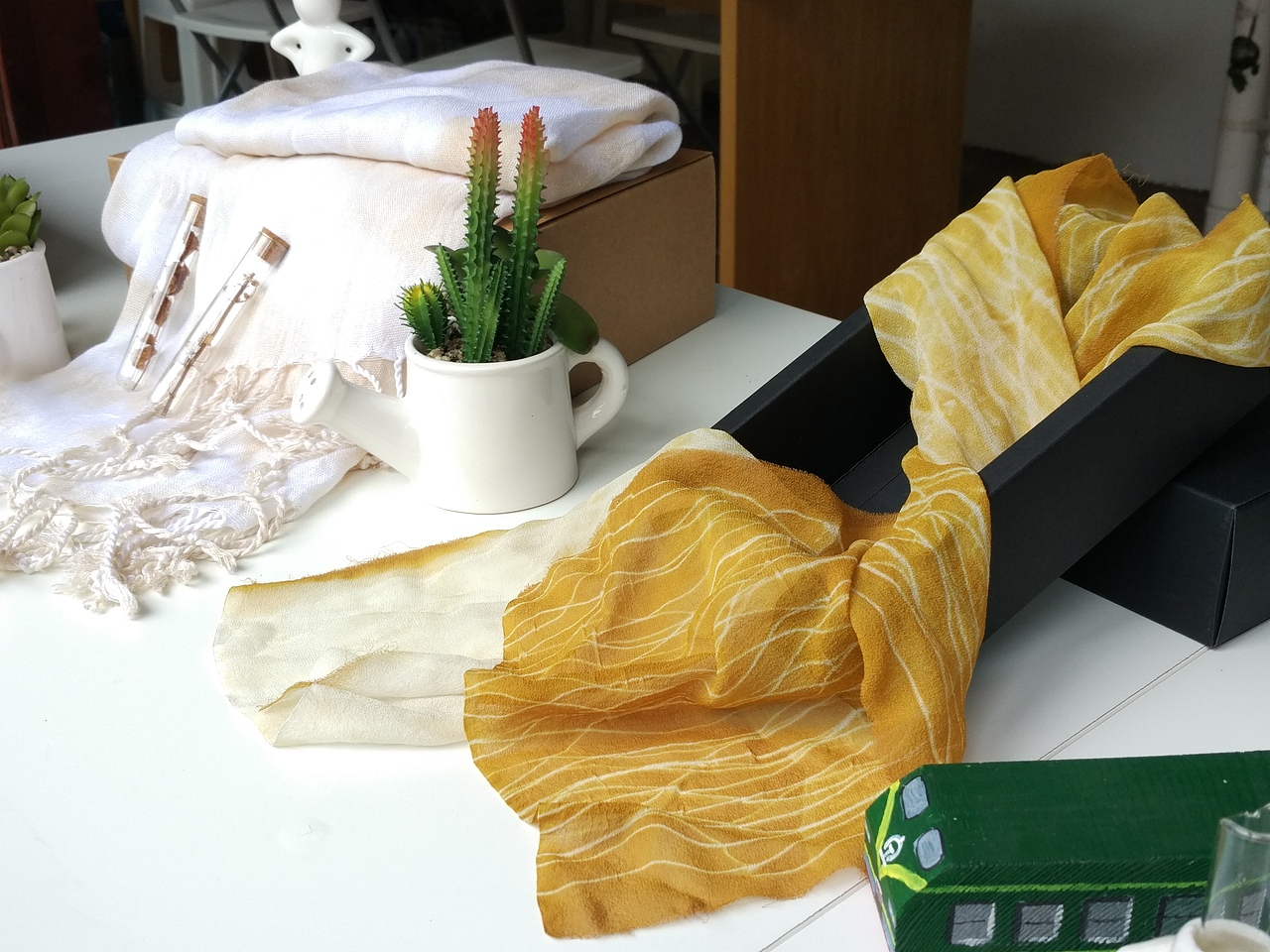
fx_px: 1101
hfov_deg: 60.0
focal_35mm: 30
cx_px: 635
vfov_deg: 46.8
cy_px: 476
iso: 100
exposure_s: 1/109
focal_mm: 4.12
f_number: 2
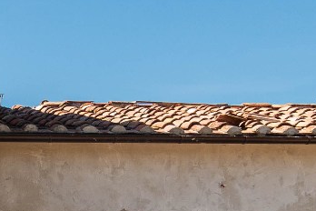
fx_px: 1027
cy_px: 363
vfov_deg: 11.0
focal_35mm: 117
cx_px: -81
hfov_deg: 16.6
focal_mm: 17
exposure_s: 1/320
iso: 100
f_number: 8
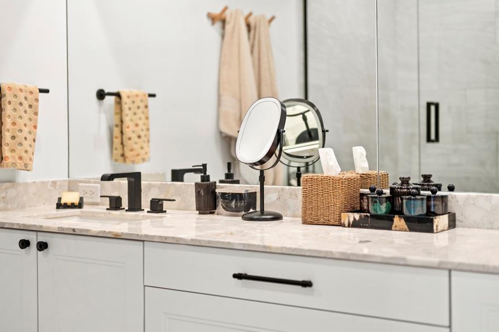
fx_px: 776
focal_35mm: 56
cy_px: 156
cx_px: 237
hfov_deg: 35.6
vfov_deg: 24.2
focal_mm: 50
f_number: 1.8
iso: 250
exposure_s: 1/100
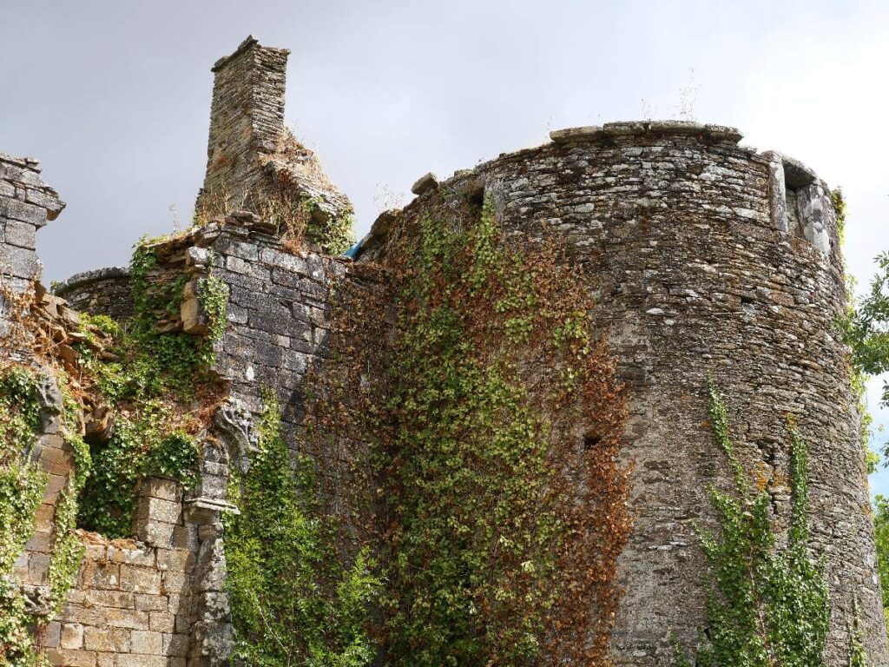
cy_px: 334
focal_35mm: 70
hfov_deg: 27.8
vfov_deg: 21.0
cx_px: 444
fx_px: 1798
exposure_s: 1/500
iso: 200
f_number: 5.6
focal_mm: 35
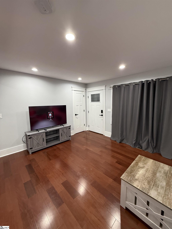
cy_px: 114
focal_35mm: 14
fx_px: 93
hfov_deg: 85.7
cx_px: 86
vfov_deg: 102.1
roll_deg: +1.3
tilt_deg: -5.7
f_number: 2.2
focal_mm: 2.22
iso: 200
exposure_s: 1/60
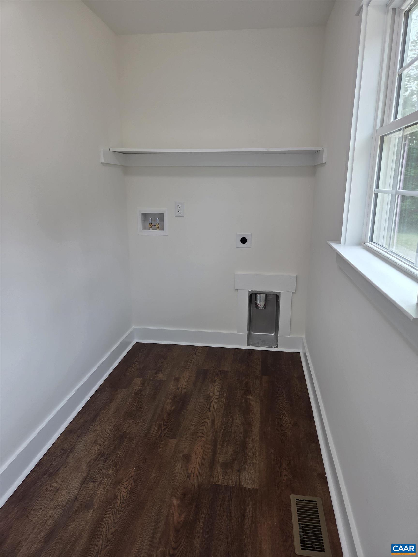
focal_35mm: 23
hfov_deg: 58.9
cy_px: 278
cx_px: 209
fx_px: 370
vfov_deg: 73.9
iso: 64
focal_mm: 5.4
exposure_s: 1/120
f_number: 1.8
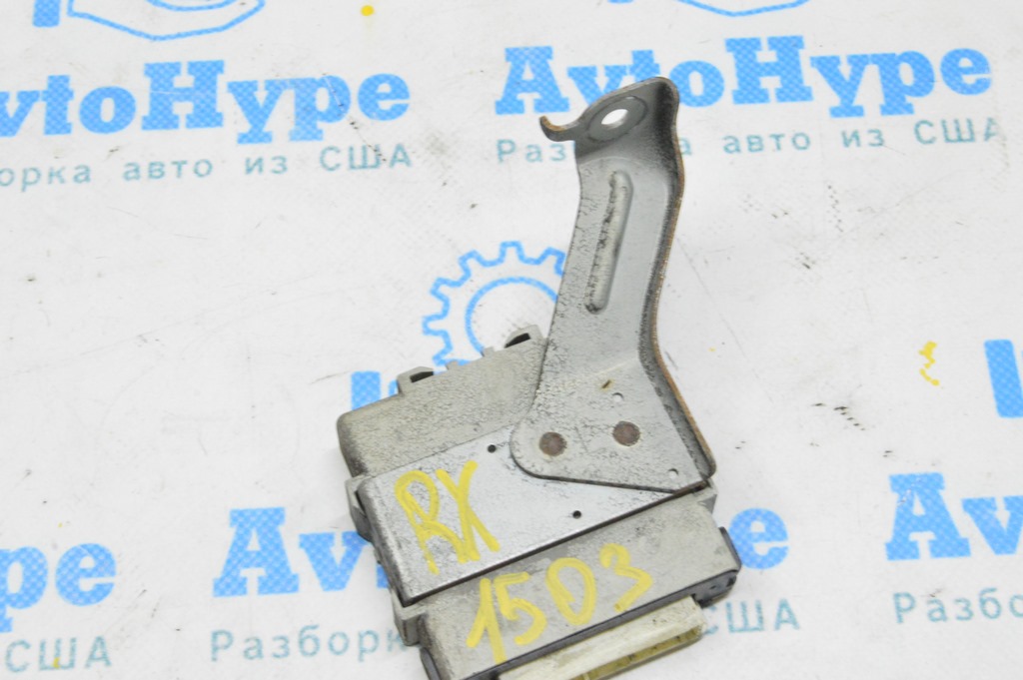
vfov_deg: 21.5
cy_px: 340
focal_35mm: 63
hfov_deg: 31.9
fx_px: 1789
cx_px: 512
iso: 6400
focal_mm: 42
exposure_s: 1/15
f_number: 20
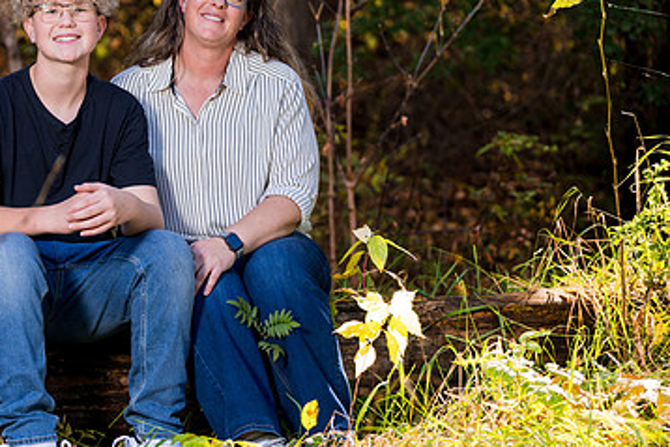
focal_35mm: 146
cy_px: 192
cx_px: 172
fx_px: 2718
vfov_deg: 9.4
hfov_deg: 14.0
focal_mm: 90
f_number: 2.8
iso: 125
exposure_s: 1/200
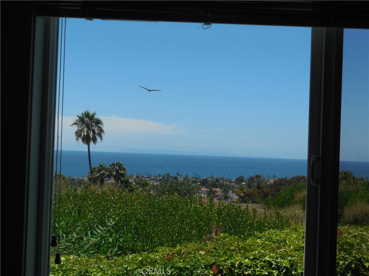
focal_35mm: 66
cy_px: 138
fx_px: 704
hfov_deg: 29.4
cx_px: 184
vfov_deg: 22.3
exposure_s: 1/1250
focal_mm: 10.9
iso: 125
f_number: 4.2
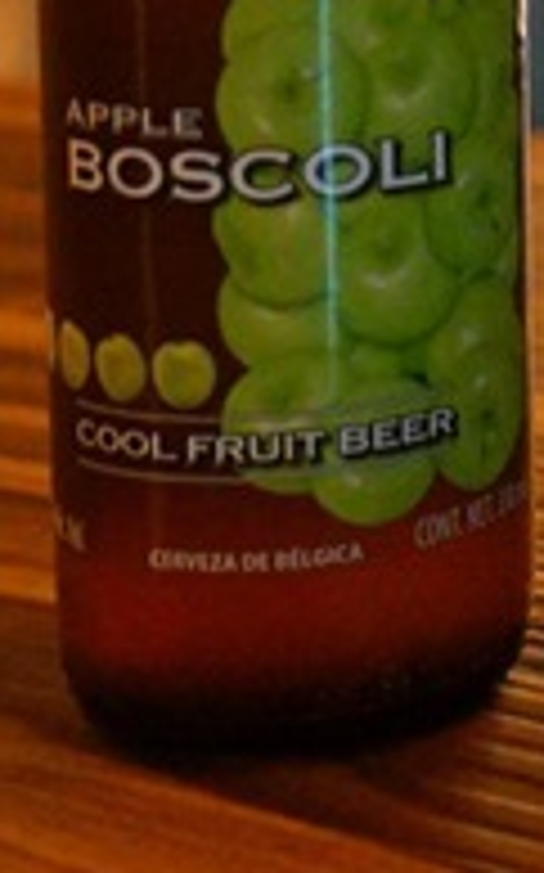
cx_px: 1146
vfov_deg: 16.2
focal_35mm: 122
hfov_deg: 9.8
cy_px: -277
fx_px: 2898
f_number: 4
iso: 2500
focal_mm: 29
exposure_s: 1/60
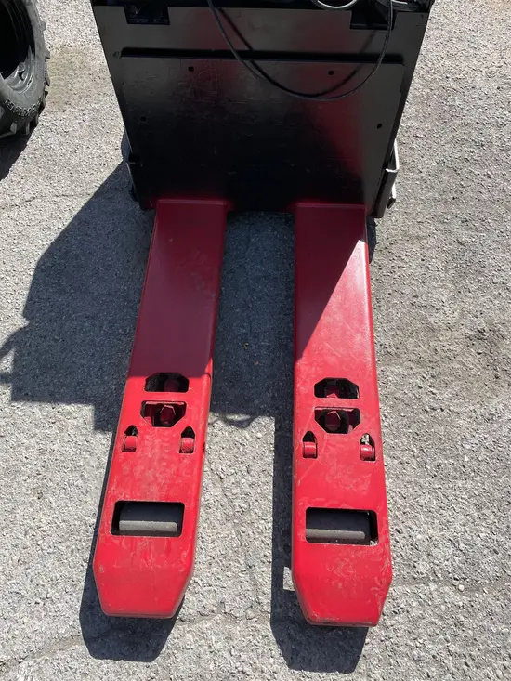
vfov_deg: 67.3
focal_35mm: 26
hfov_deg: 53.1
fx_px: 512
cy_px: 340
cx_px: 256
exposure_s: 1/3125
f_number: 1.6
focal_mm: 4.2
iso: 50
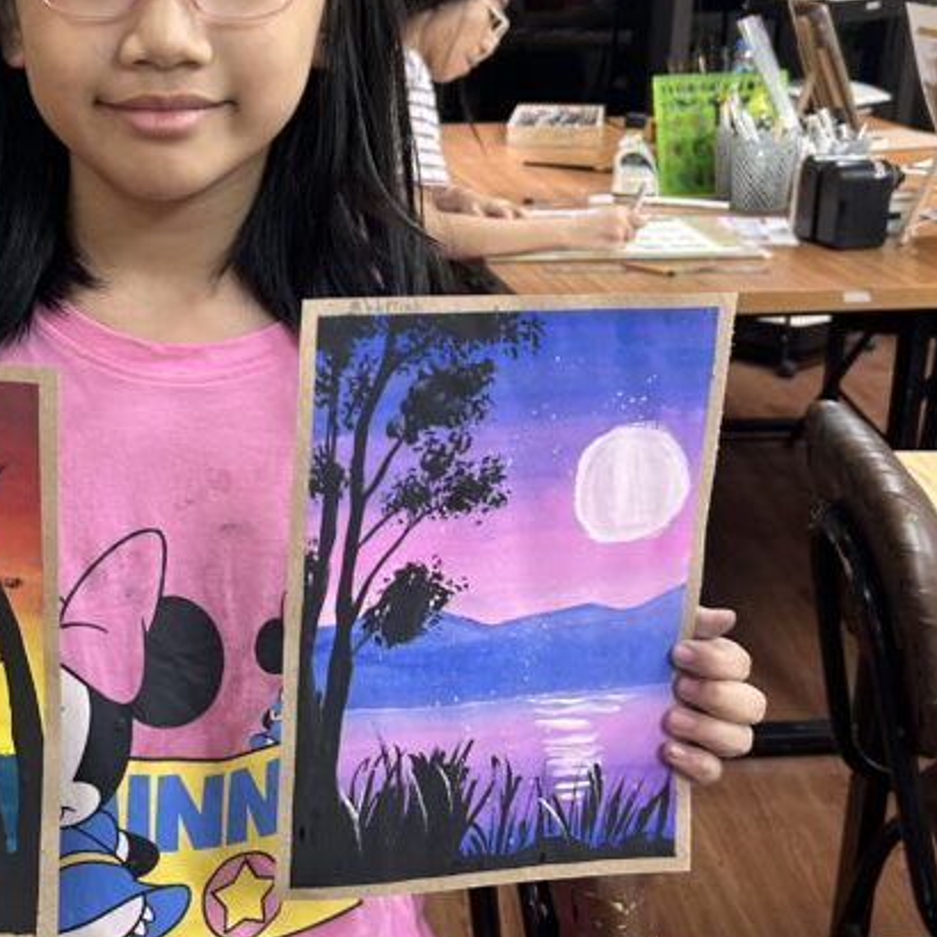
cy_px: 494
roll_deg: -1.1
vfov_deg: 30.6
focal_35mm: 56
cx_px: 167
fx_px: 1715
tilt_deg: -19.0
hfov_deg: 29.7
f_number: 1.5
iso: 125
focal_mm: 5.7
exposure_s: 1/100
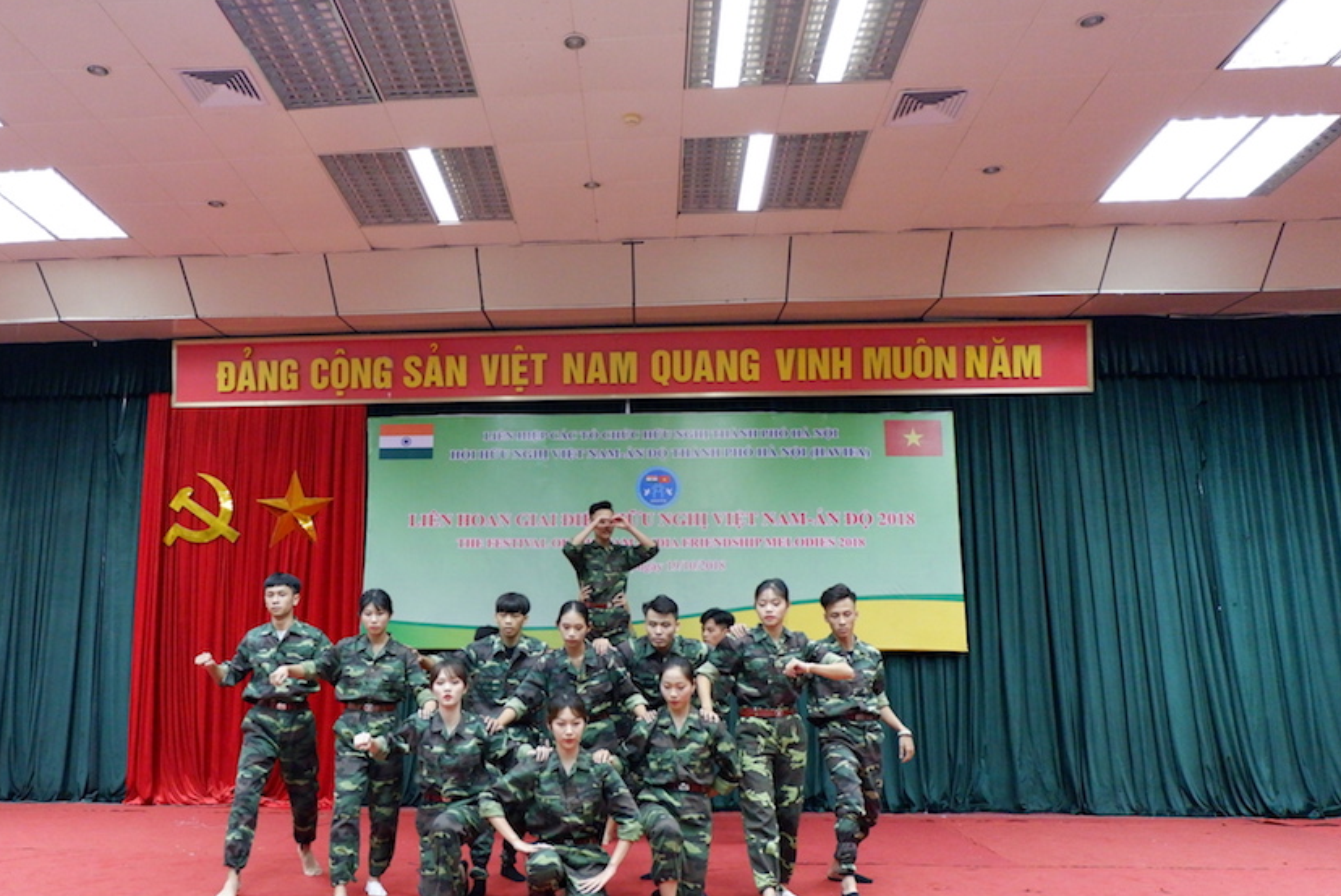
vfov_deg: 45.0
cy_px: 480
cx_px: 539
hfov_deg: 63.1
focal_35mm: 29
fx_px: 1081
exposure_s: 1/140
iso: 4000
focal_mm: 16
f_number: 3.5
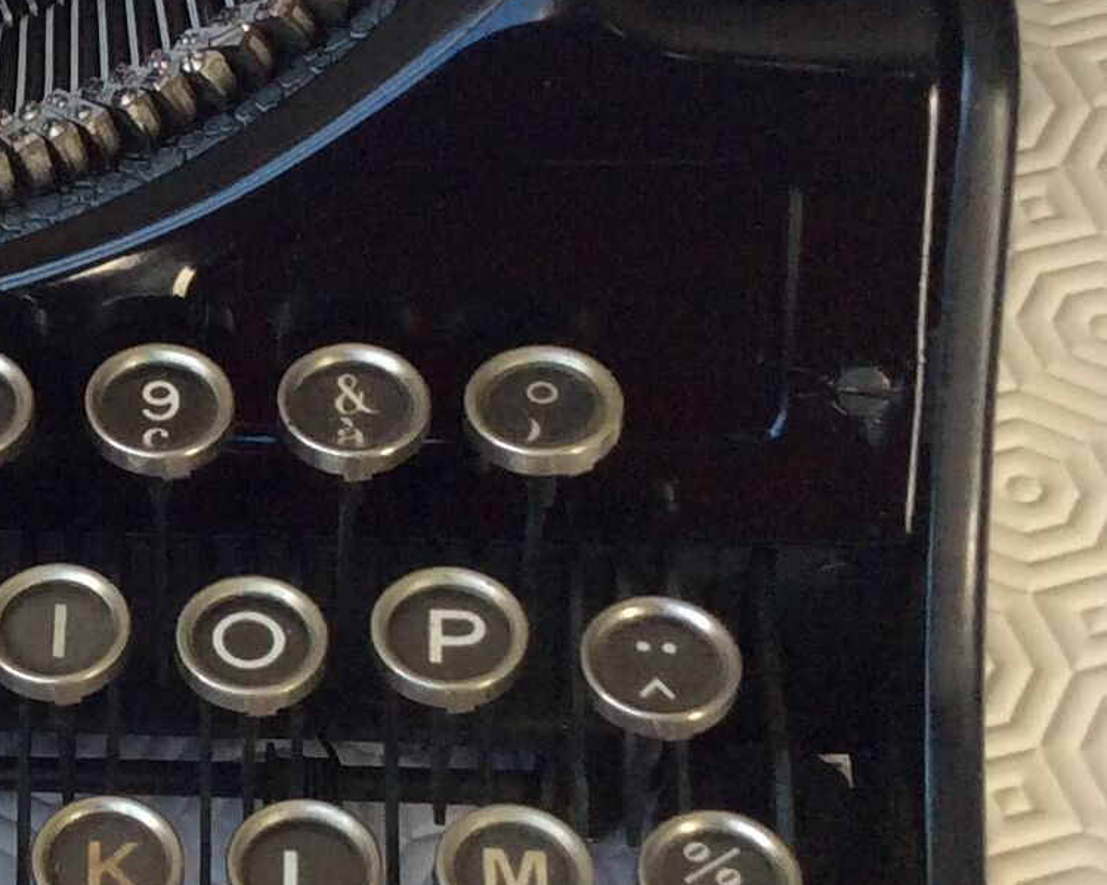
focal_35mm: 108
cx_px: -324
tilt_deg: -50.3
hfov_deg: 16.8
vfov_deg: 14.3
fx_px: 3538
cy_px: 396
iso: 50
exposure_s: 1/100
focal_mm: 3.3
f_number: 2.4
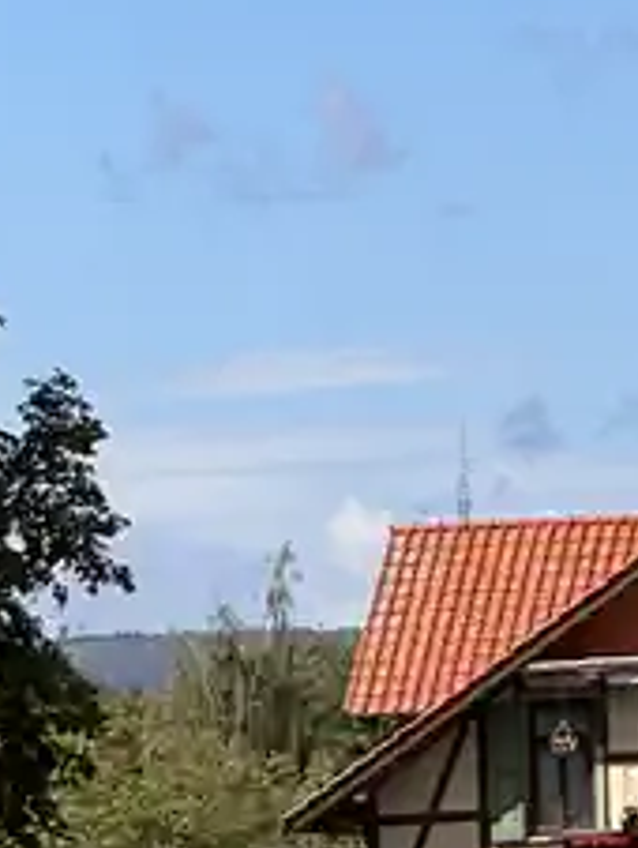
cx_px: -345
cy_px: 2086
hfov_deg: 3.6
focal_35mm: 408
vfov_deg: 4.7
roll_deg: +2.8
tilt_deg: -5.5
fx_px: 10007
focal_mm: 9
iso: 25
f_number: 2.8
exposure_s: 1/732
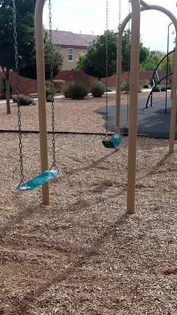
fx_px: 367
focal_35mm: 44
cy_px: 164
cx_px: 70
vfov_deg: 46.4
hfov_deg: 27.1
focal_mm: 4.5
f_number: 8
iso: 100
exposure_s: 1/160
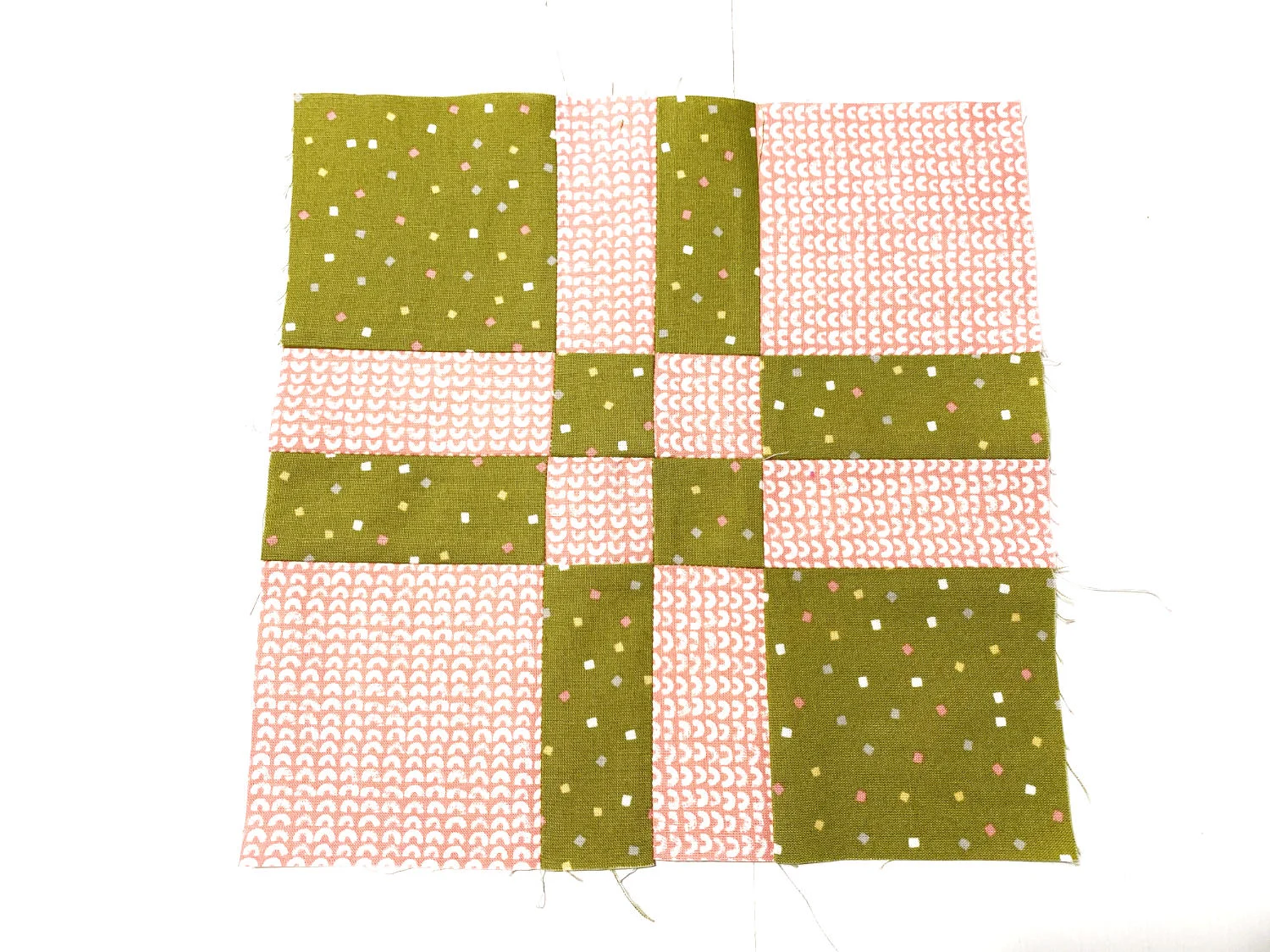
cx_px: 635
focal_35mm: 26
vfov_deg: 53.1
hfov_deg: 67.3
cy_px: 476
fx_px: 954
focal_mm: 4.2
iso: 100
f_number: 1.8
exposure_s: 1/50
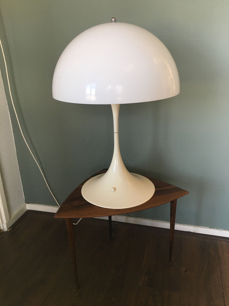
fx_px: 256
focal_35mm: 29
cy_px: 153
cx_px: 114
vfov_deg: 61.7
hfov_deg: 48.2
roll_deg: +1.8
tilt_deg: -20.9
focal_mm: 4.15
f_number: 2.2
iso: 32
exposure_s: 1/30
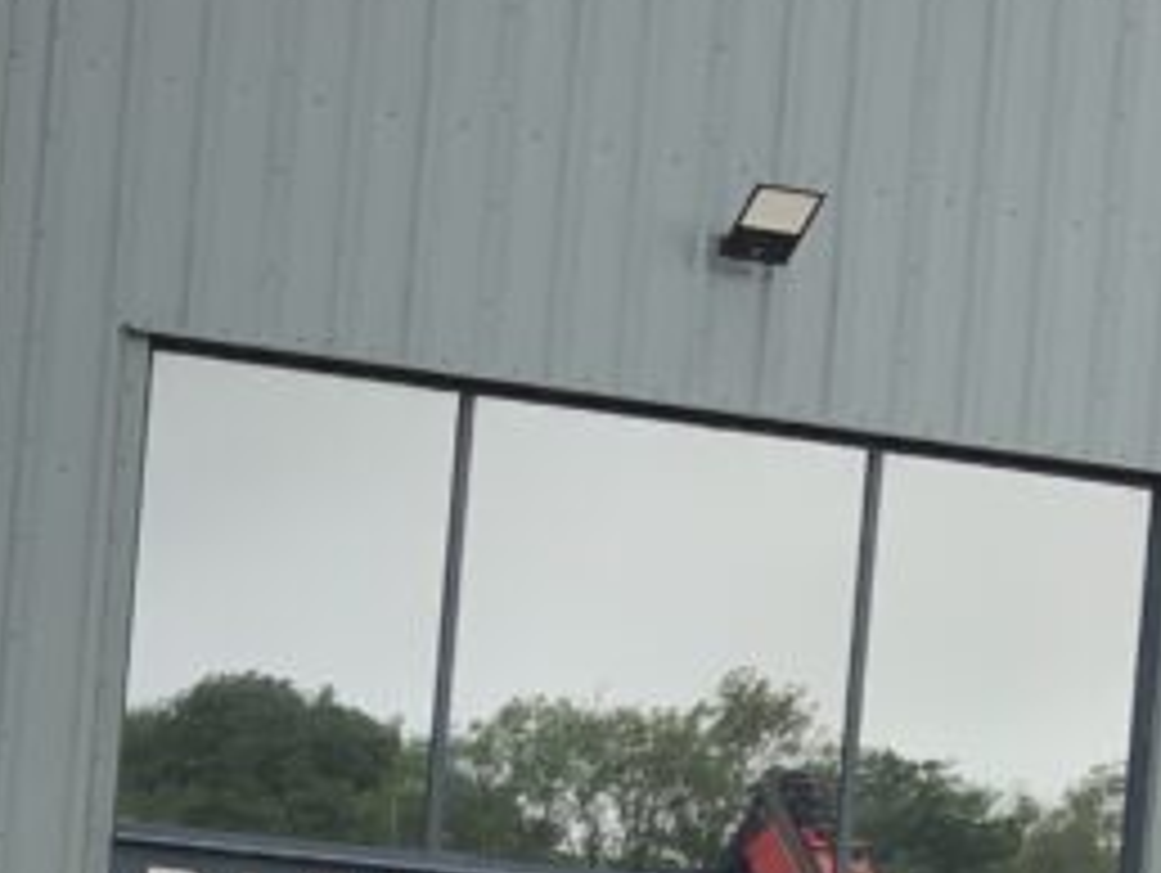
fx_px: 3861
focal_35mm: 115
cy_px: 1264
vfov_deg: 12.3
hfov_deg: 16.3
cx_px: -315
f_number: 1.8
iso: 16
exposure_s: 1/157
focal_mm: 3
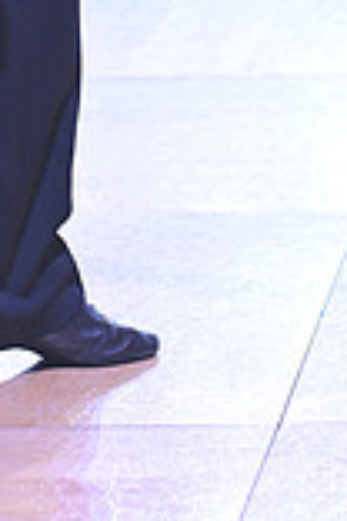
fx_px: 3759
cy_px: -364
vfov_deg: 7.7
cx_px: 315
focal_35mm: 260
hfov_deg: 5.3
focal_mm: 70
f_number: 4
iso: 2000
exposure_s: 1/250
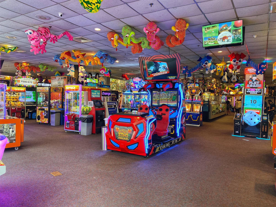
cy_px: 104
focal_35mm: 26
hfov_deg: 67.3
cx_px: 138
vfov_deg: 53.1
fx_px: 207
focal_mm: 4.25
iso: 100
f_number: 1.8
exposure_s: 1/60
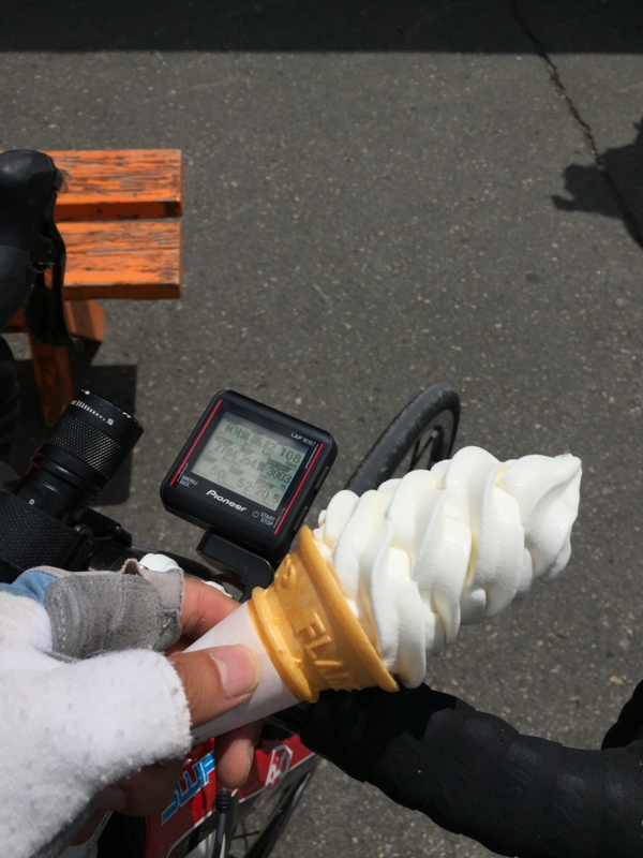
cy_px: 429
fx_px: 718
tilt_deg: -53.2
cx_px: 322
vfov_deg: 61.7
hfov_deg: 48.2
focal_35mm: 29
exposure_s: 1/9901
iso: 32
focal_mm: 4.15
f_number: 2.2
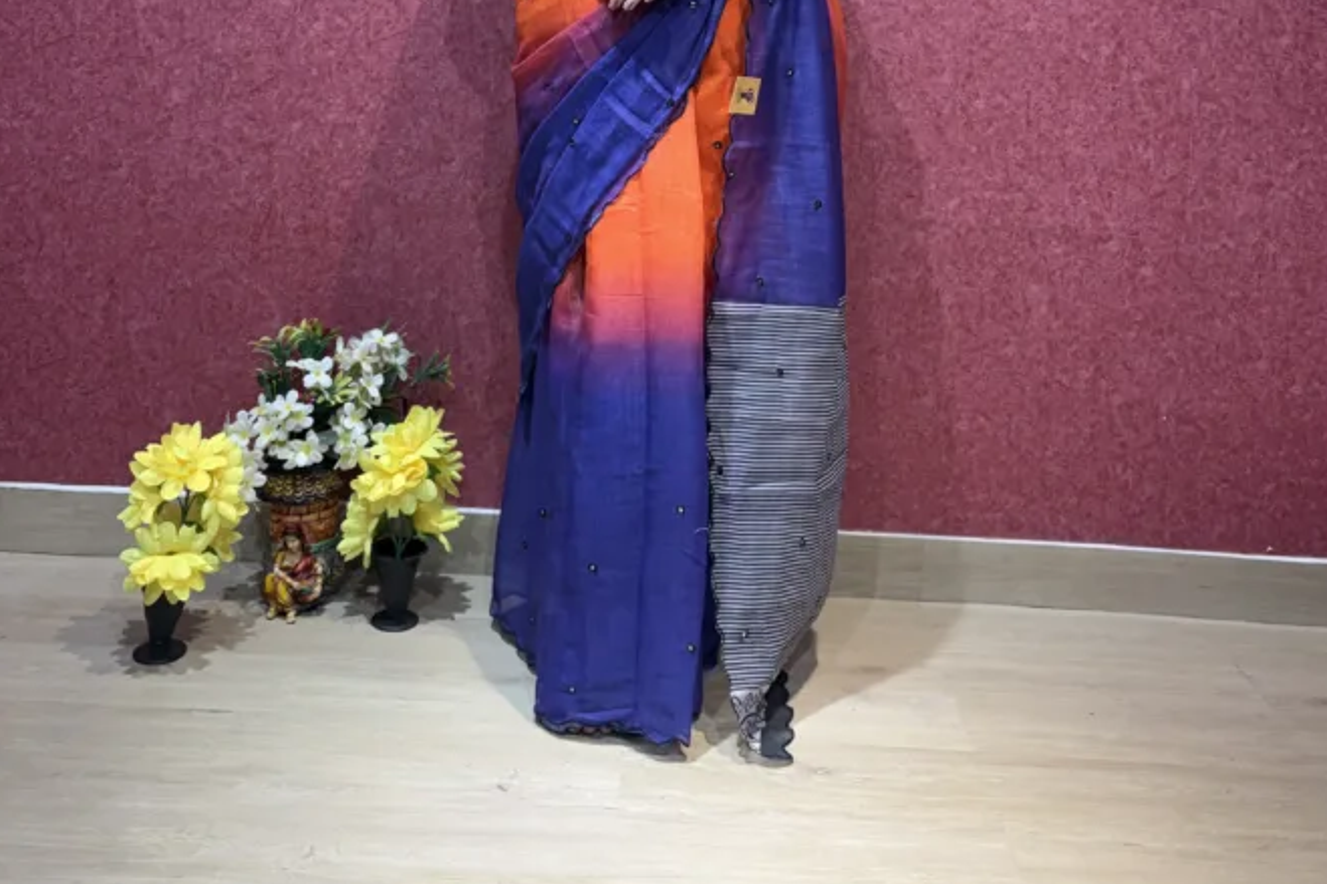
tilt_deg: -3.4
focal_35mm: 37
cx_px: 677
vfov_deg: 33.9
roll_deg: -2.8
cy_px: 82
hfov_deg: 51.9
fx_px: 1363
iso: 64
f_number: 1.6
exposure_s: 1/100
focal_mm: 5.96
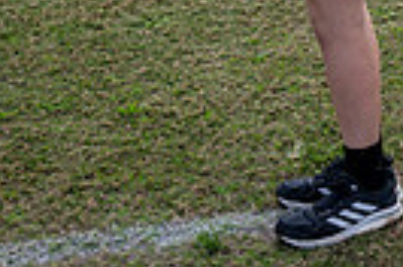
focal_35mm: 105
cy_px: -284
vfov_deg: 11.5
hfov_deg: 18.7
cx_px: 442
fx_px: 1173
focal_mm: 24
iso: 125
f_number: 2.8
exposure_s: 1/1250
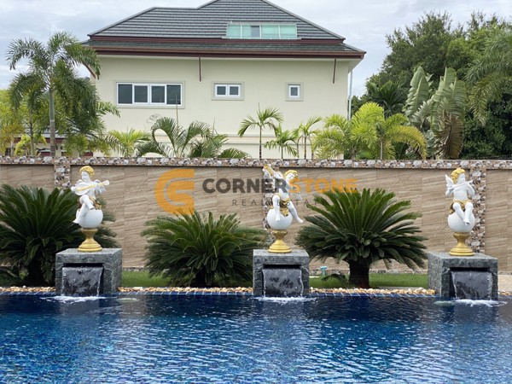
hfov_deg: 36.8
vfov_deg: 28.0
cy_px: 192
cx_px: 256
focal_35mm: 52
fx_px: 769
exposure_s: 1/716
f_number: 2
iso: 20
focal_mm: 6
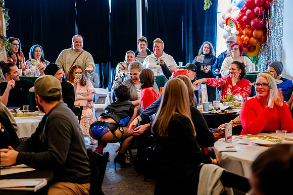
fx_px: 569
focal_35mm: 70
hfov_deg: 28.9
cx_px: 146
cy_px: 98
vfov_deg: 19.4
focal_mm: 70
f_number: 2.8
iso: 5000
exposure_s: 1/60
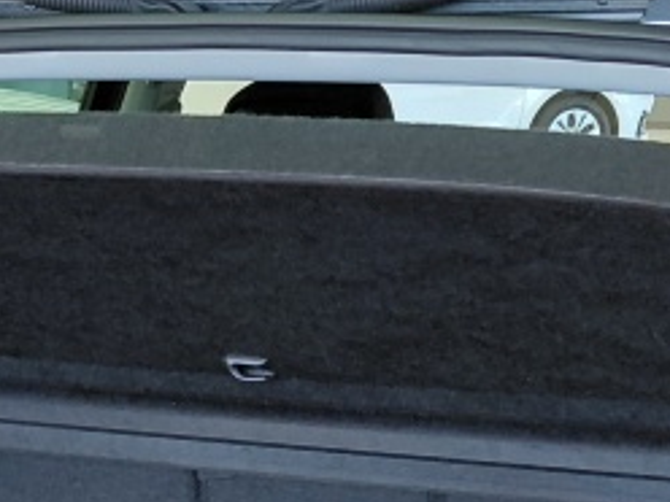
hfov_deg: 18.7
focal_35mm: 103
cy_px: 687
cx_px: 35
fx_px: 1994
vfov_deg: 13.7
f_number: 1.8
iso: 200
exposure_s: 1/60
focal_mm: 4.69
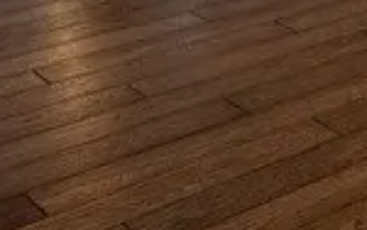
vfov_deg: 10.4
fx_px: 1011
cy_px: -396
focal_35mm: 101
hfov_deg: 20.5
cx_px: 252
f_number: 2.2
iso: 200
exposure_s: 1/120
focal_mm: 2.22
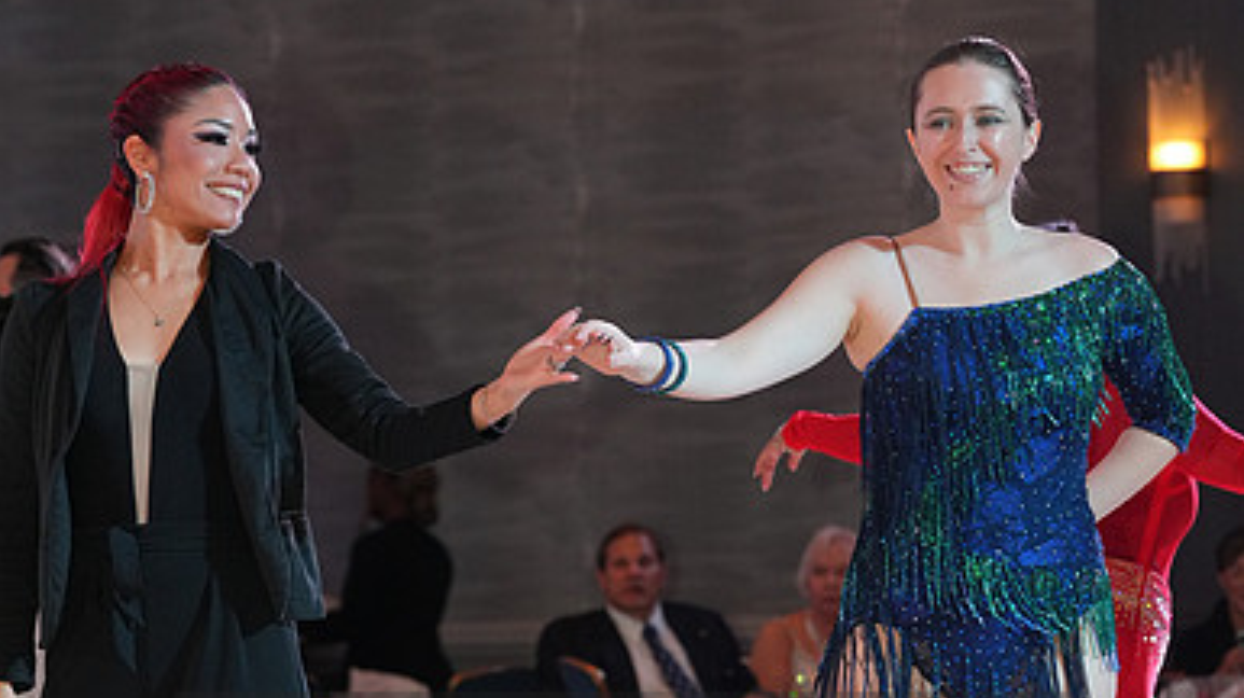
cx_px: 622
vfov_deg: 6.1
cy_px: 801
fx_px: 6560
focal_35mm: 199
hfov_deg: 10.8
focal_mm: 126
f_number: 5.6
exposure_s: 1/250
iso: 2500
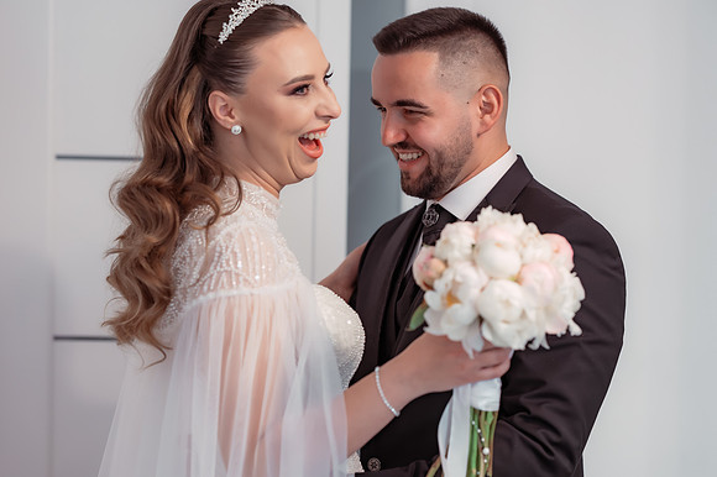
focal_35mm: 85
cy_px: 238
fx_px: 1692
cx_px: 358
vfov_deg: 16.1
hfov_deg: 23.9
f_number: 2.8
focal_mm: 85
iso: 1600
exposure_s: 1/320
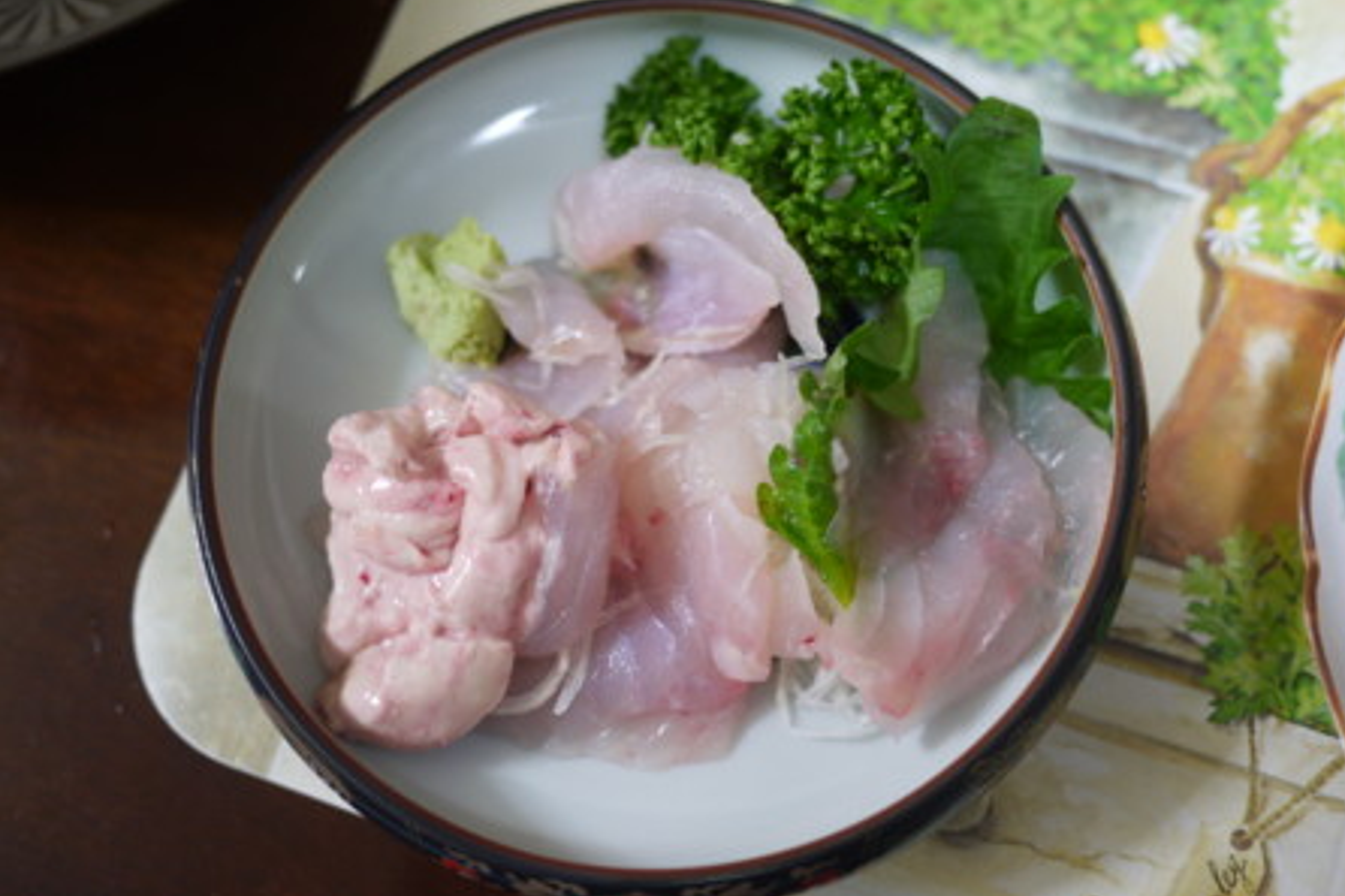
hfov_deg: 46.4
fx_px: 1569
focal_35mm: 42
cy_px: 462
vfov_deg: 31.9
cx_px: 672
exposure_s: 1/30
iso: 160
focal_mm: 20
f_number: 1.7
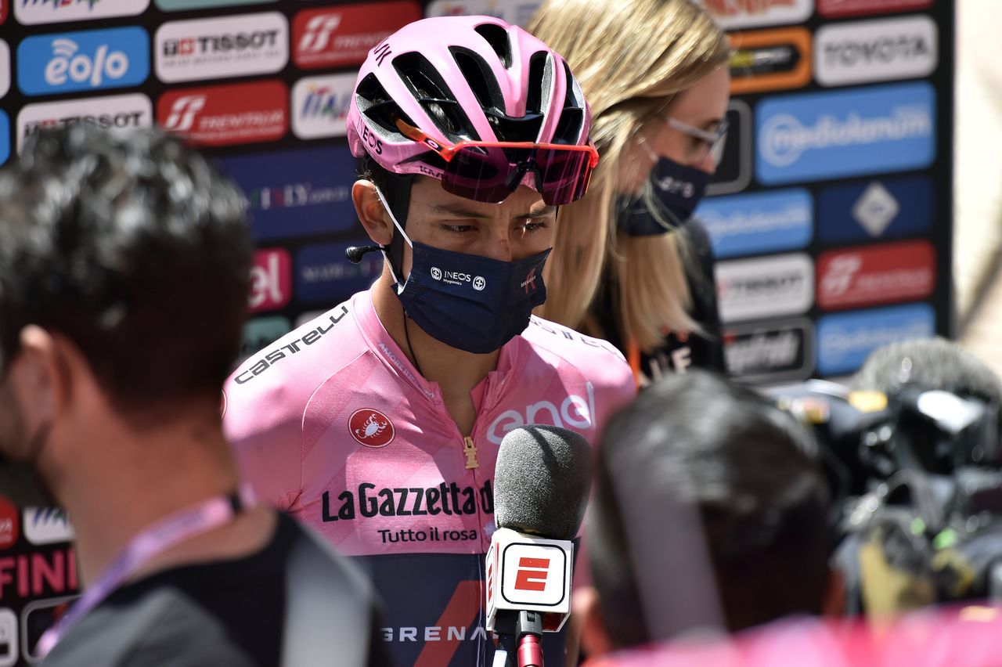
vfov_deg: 5.1
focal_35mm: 270
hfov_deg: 7.6
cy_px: 334
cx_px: 501
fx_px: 7511
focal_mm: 270
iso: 400
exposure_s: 1/1250
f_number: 5.6
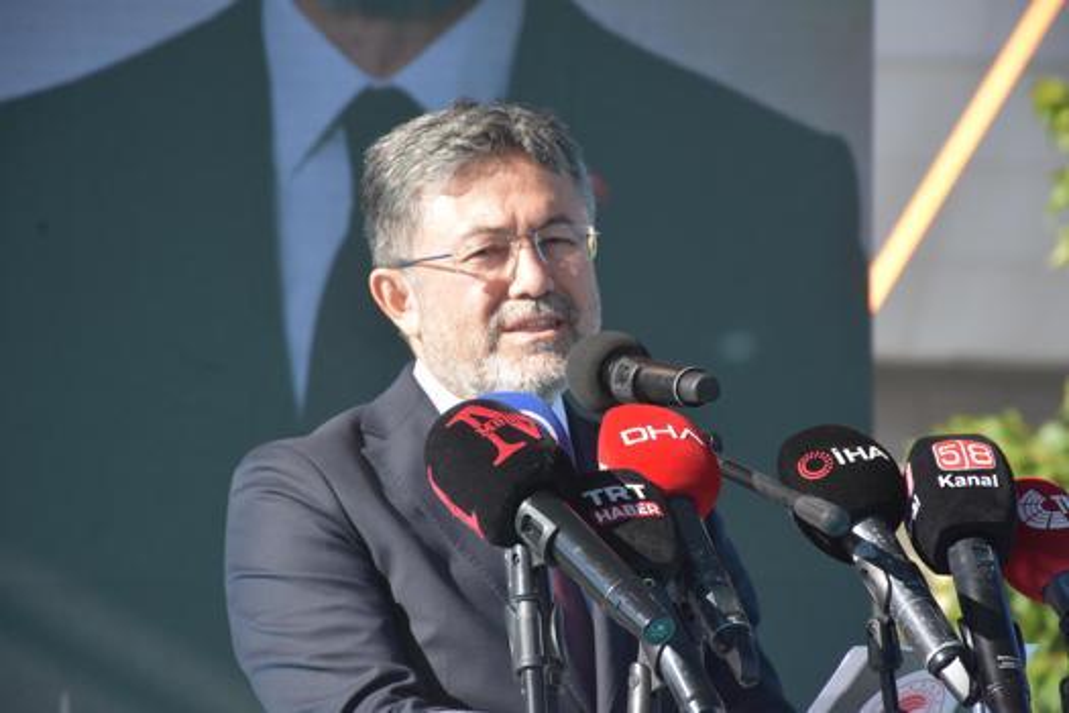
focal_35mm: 210
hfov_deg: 9.8
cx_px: 534
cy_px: 356
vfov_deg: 6.5
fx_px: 6235
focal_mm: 140
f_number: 8
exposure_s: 1/1000
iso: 800
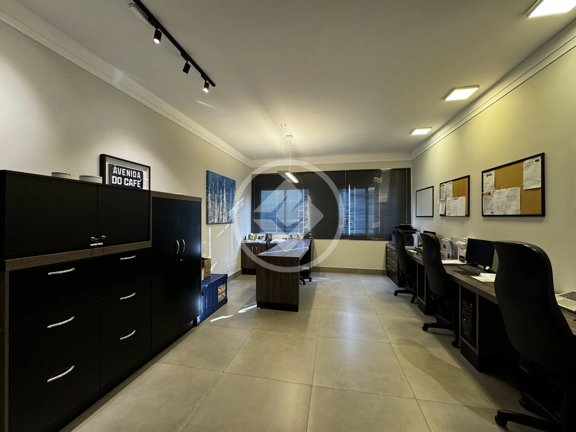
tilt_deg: -0.6
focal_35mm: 14
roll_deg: -1.0
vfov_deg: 85.7
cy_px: 216
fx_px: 233
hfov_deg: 102.1
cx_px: 288
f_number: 2.2
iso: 250
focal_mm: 2.22
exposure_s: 1/120
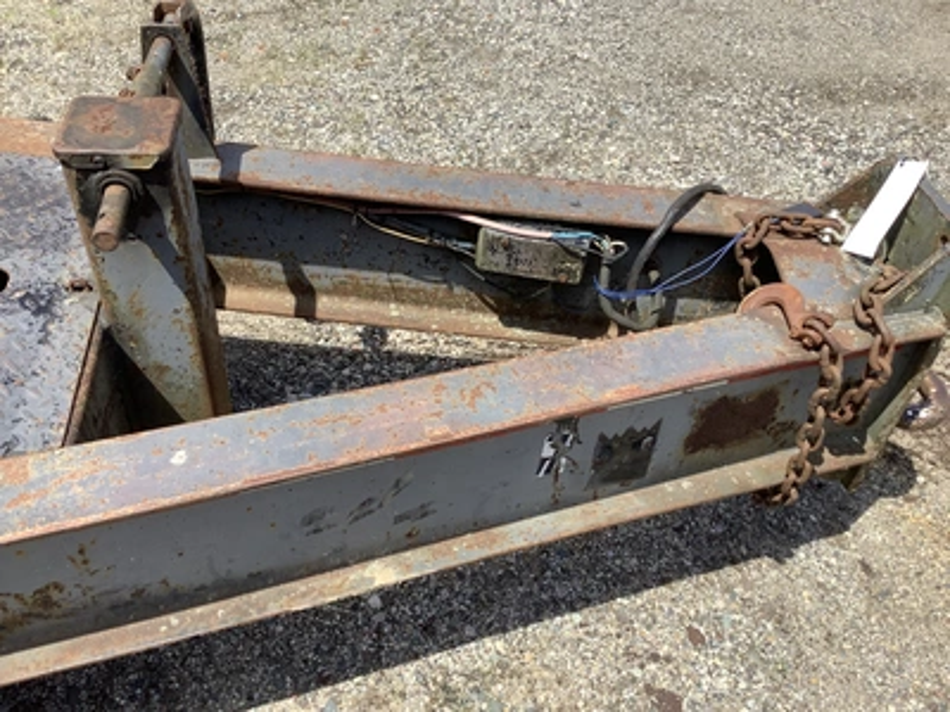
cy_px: 356
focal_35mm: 31
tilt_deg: -47.2
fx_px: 851
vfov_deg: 45.4
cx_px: 475
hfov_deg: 58.4
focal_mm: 3.3
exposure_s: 1/1217
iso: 25
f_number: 2.4
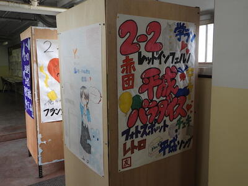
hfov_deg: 55.4
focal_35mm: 33
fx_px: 236
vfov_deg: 42.9
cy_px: 93
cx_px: 124
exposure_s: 1/30
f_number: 3.6
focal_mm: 5.9
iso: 140
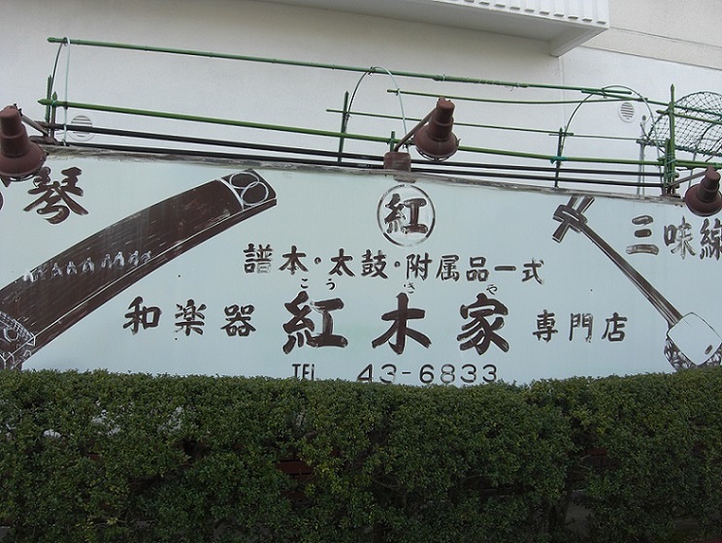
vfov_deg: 37.8
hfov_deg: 48.9
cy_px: 272
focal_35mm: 38
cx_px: 361
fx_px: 794
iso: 80
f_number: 4
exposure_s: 1/320
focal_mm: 7.9
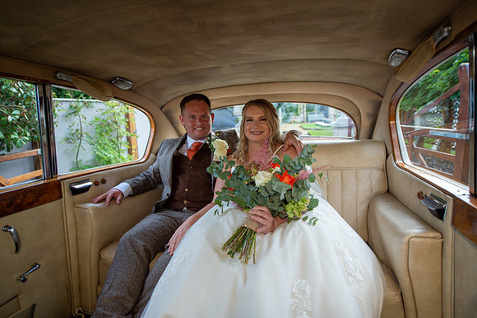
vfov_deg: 61.9
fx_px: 265
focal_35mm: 20
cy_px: 159
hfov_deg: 84.0
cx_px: 238
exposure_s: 1/200
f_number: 3.2
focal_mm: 20
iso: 100
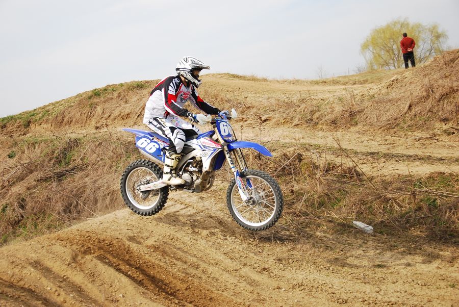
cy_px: 154
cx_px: 230
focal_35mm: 52
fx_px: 670
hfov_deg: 37.8
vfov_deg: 25.8
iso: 160
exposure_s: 1/500
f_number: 5
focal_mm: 35
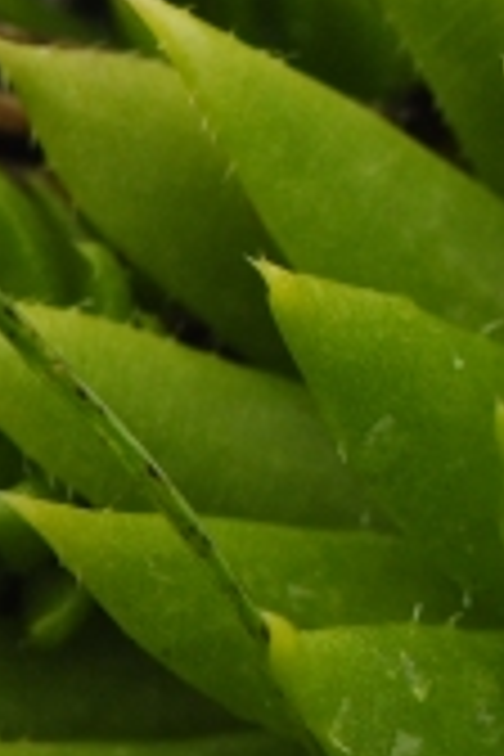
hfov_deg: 2.2
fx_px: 12796
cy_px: 504
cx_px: 1764
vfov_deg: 3.4
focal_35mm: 609
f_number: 7.1
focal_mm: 85
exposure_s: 1/160
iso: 400
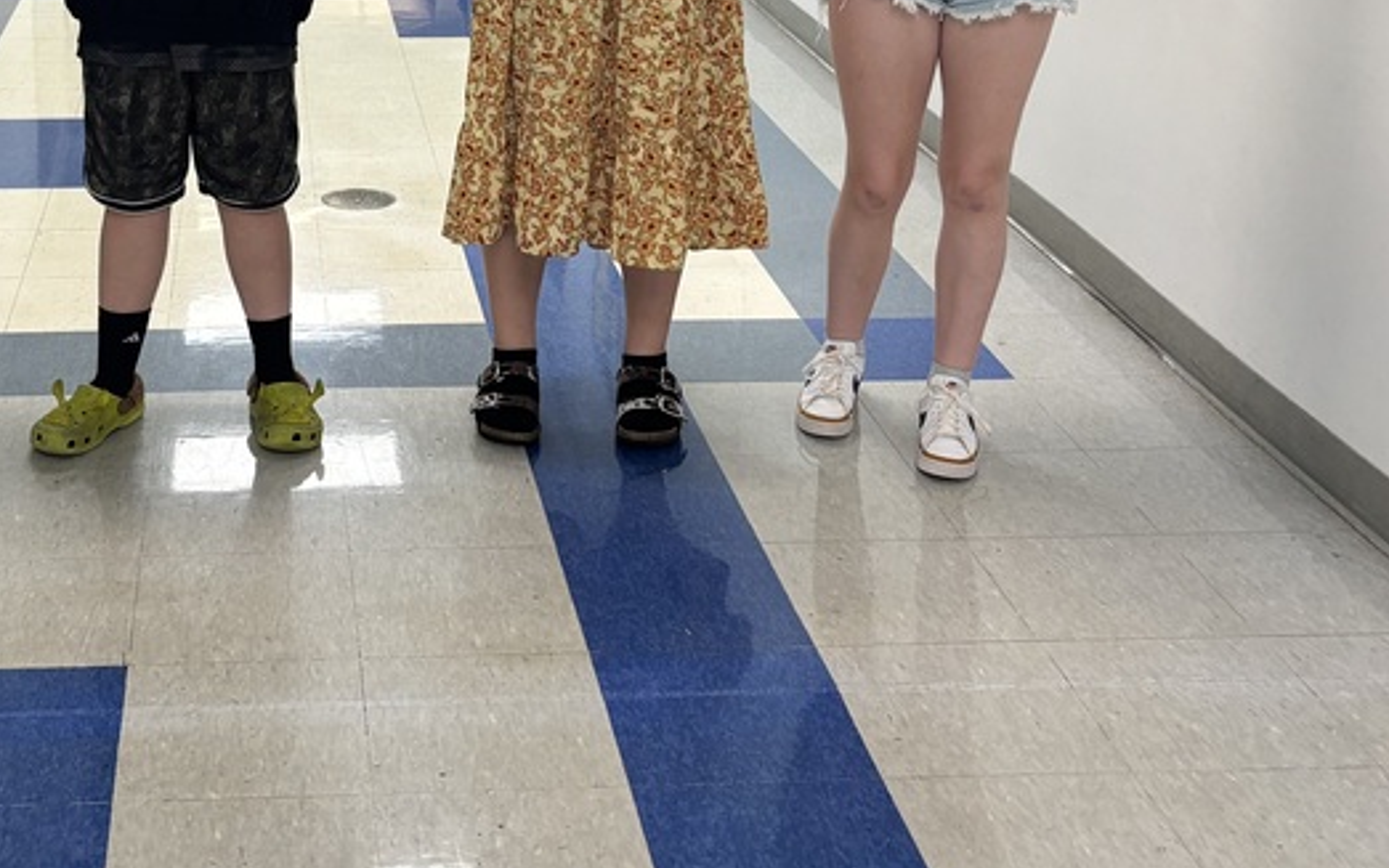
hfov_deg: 36.8
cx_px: 372
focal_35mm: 54
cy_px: 42
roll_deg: +0.1
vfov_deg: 23.2
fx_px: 2044
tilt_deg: -11.8
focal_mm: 5.96
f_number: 1.6
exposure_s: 1/120
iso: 125
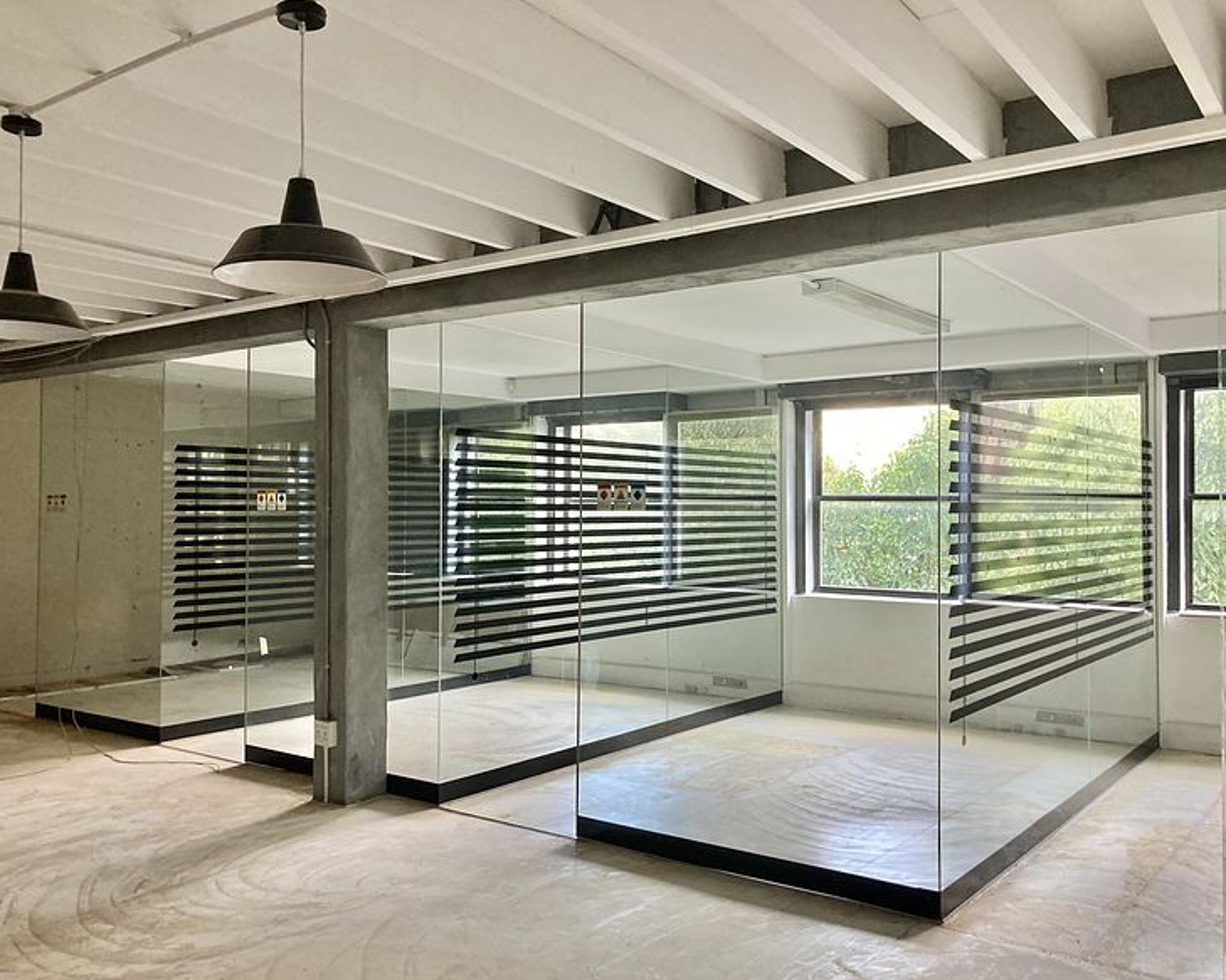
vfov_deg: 48.5
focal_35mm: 30
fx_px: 1088
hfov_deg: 58.8
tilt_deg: +1.5
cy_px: 501
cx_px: 639
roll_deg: +0.1
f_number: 1.8
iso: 125
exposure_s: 1/60
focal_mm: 3.99
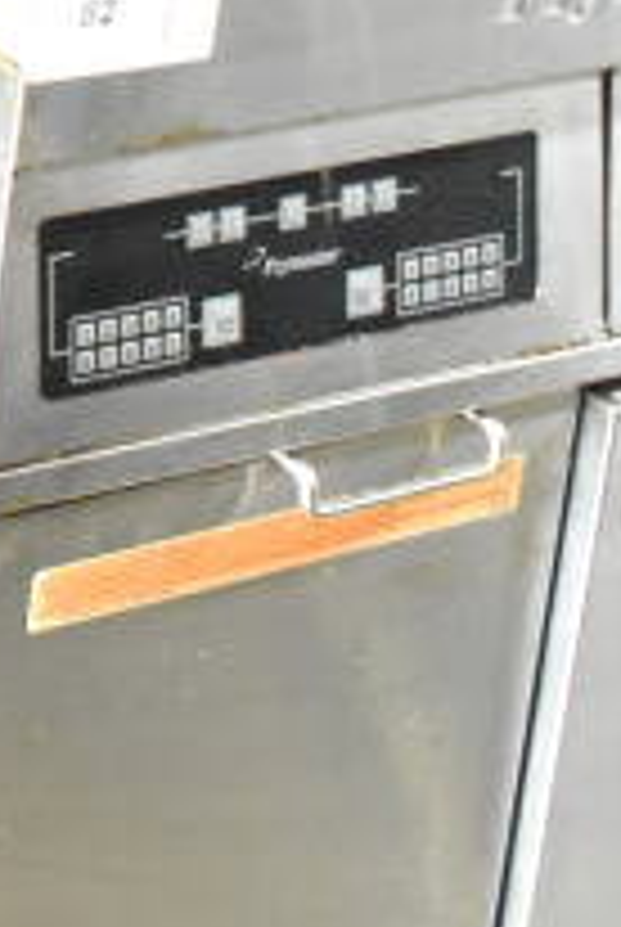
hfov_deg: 9.5
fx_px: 3430
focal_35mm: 133
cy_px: -616
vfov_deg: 14.0
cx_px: -698
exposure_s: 1/30
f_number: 3.5
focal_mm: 20
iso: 3600
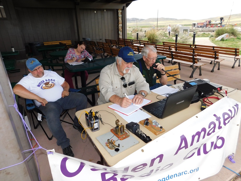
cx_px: 120
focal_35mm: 23
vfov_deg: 58.9
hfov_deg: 73.9
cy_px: 90
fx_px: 160
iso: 125
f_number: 3
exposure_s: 1/500
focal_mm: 4
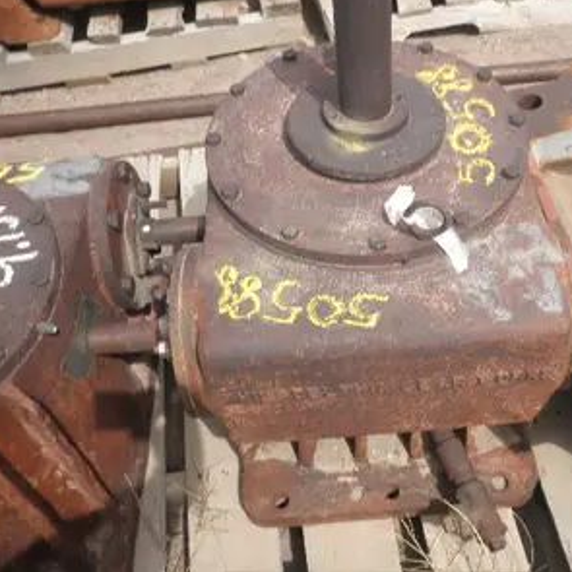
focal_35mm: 42
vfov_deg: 40.0
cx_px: 368
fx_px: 785
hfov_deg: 39.7
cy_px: 283
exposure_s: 1/80
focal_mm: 6.1
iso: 64
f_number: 9.1
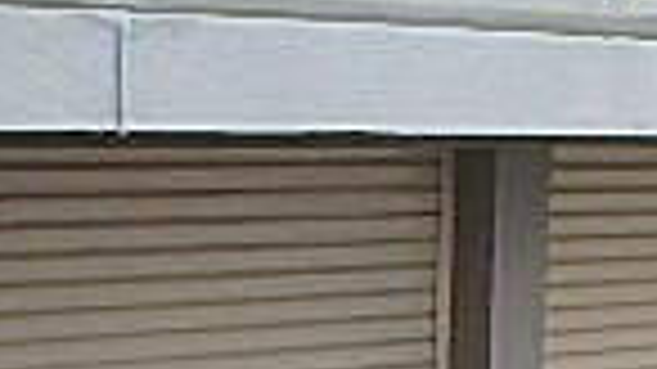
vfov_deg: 11.7
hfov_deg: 20.3
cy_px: 522
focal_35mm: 100
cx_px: 747
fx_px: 1741
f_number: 3.5
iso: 200
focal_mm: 3.7
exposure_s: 1/40
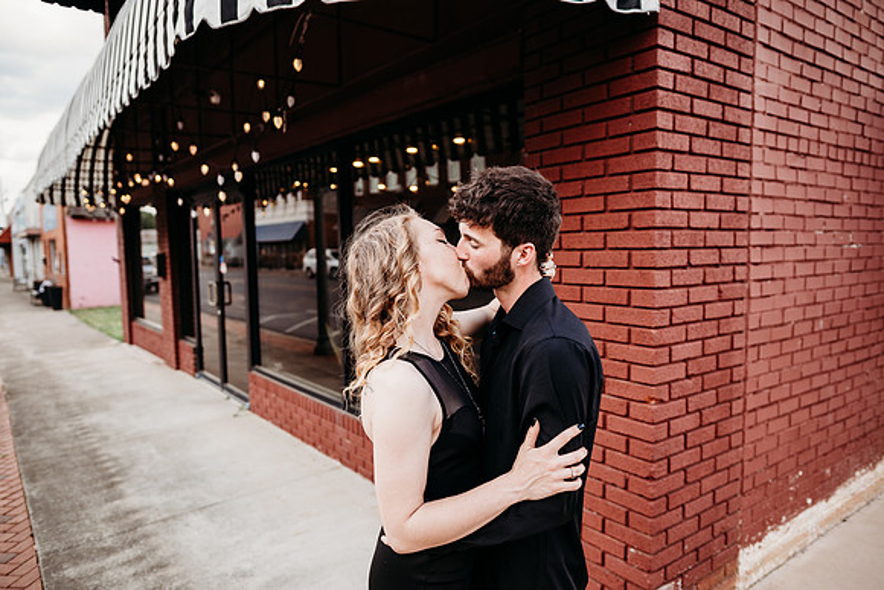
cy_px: 295
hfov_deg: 73.7
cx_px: 442
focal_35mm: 24
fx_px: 589
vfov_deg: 53.2
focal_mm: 24
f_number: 2.8
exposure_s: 1/640
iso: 250
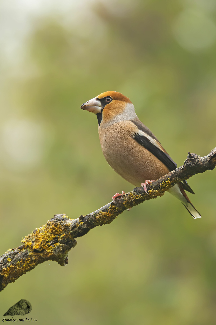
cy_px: 162
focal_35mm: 630
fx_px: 5670
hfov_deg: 2.2
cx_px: 108
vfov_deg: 3.3
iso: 1000
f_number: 6.3
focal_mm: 420
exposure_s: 1/100
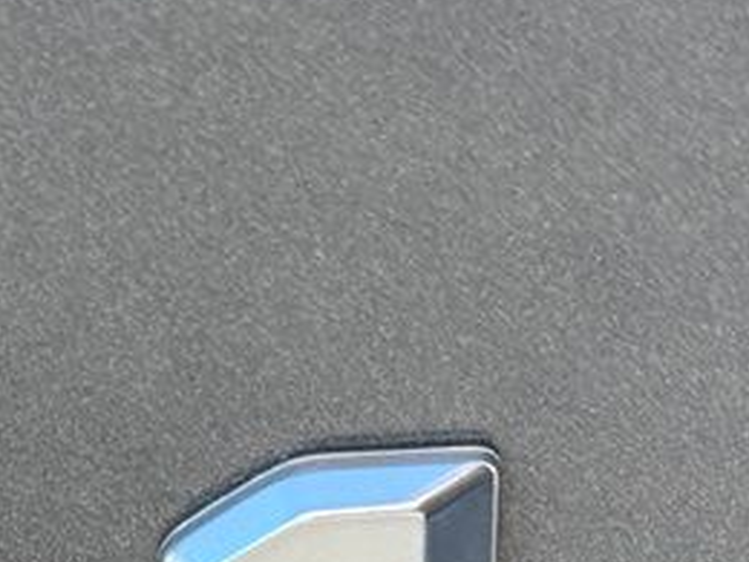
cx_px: -75
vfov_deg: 7.6
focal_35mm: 189
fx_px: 4089
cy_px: 1063
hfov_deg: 10.3
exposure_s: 1/455
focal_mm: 6.76
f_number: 1.78
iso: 64
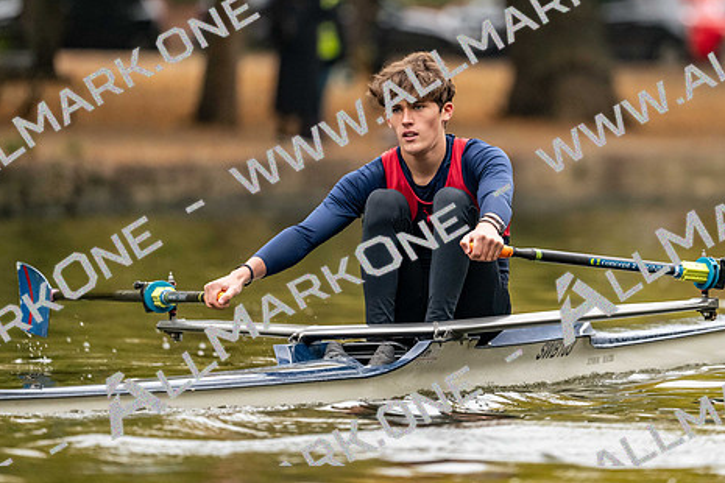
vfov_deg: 2.8
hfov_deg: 4.1
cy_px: 199
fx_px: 10049
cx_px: 423
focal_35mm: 499
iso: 4000
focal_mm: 400
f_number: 4.5
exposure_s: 1/2000
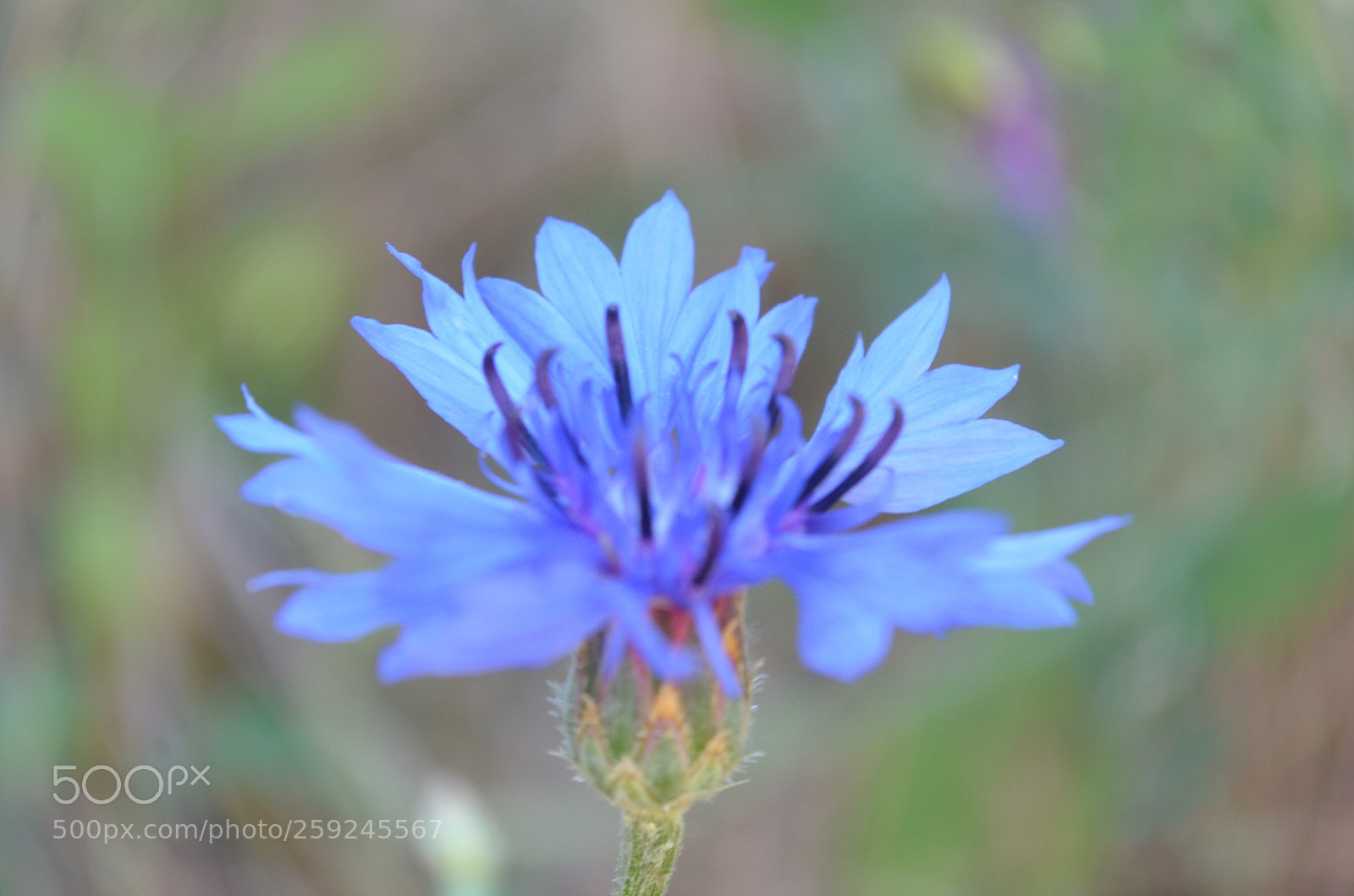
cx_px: 677
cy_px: 448
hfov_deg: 24.7
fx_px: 3096
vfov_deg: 16.5
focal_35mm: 82
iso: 400
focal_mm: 55
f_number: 8
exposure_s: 1/60
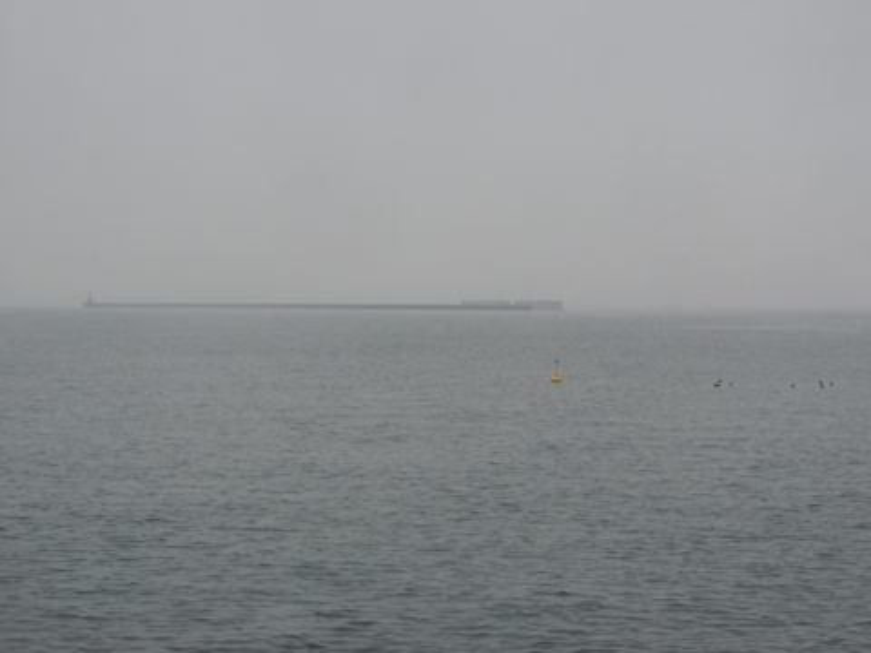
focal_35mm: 75
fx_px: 1887
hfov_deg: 26.0
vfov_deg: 19.6
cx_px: 436
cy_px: 326
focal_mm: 13.3
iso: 220
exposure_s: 1/400
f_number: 3.9
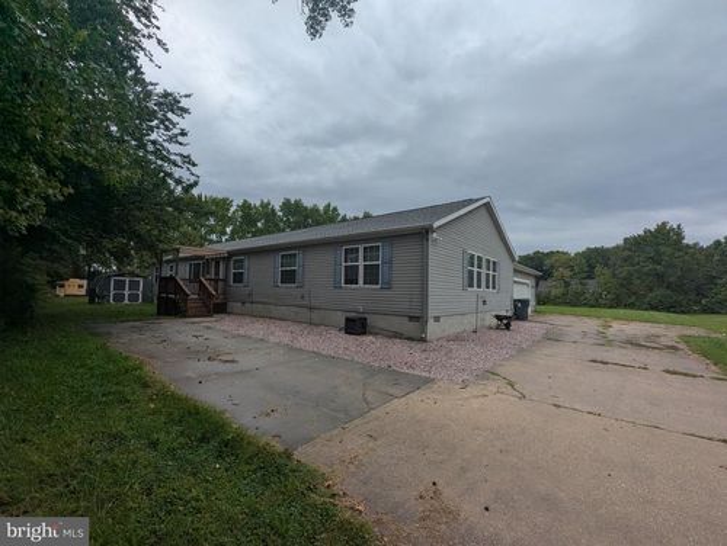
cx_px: 364
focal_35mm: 13
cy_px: 273
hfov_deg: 106.1
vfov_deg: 90.0
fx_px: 273
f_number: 2.2
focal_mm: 1.95
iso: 48
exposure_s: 1/1597
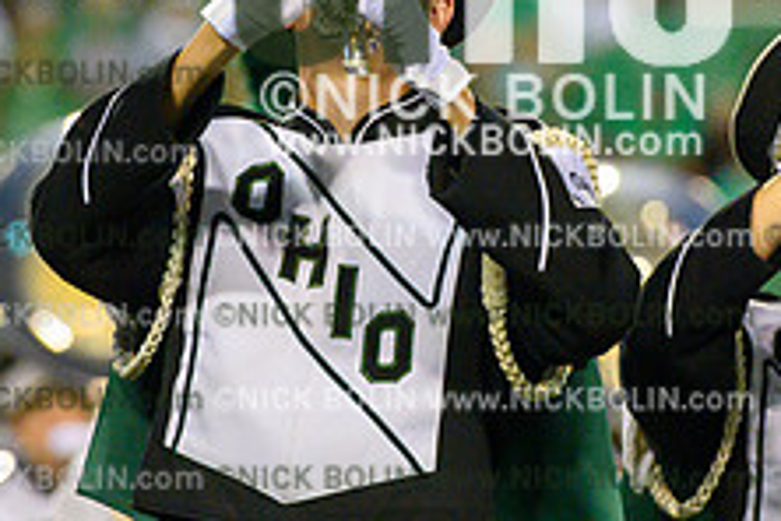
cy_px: -9
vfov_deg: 2.6
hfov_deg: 3.9
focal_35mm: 523
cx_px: 482
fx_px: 11345
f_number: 4
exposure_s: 1/1000
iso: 10000
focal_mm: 200
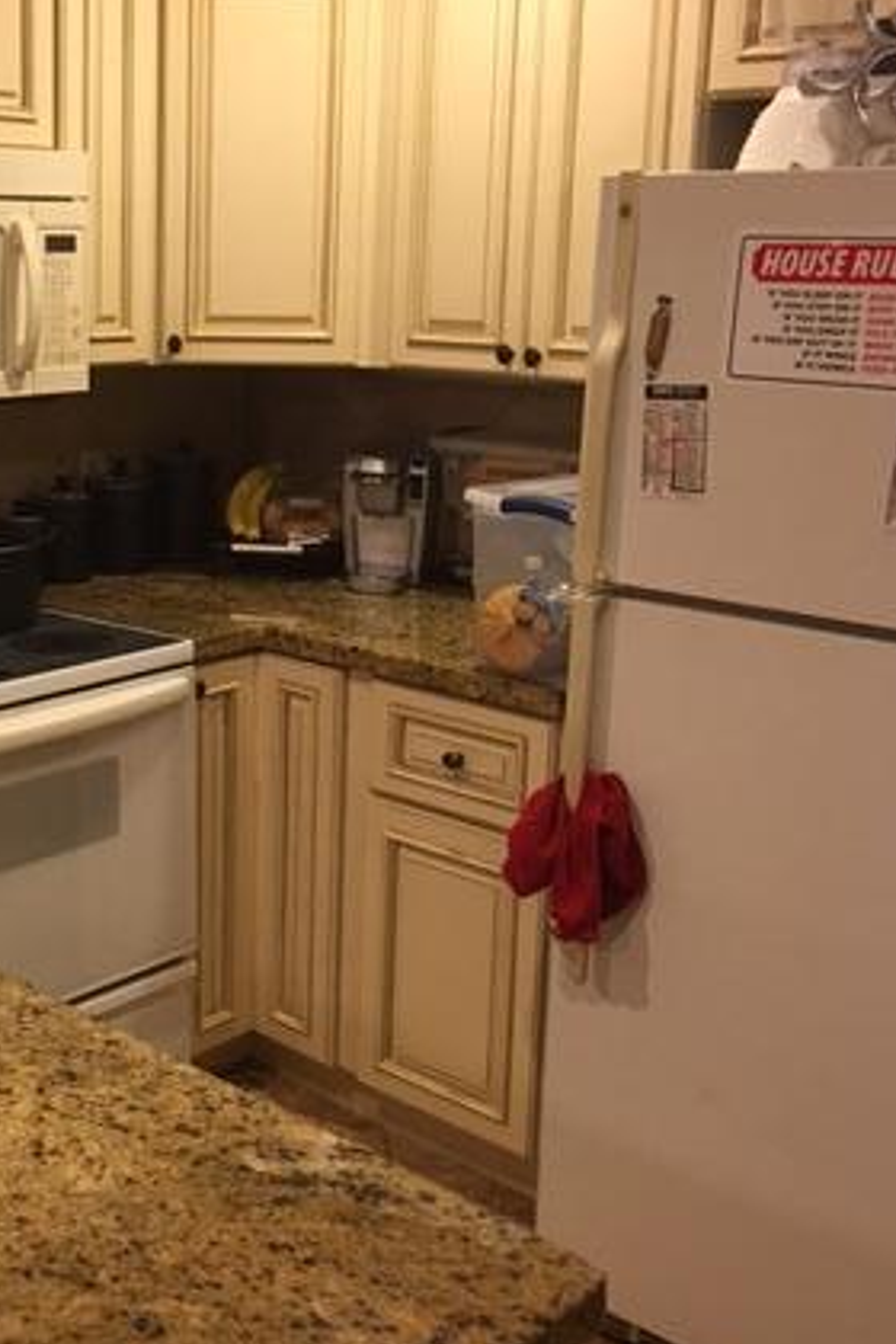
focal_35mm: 46
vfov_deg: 42.7
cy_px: 602
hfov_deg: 28.6
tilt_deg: -11.1
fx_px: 1717
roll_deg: -1.7
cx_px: 179
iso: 100
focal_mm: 4.15
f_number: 2.2
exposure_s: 1/15
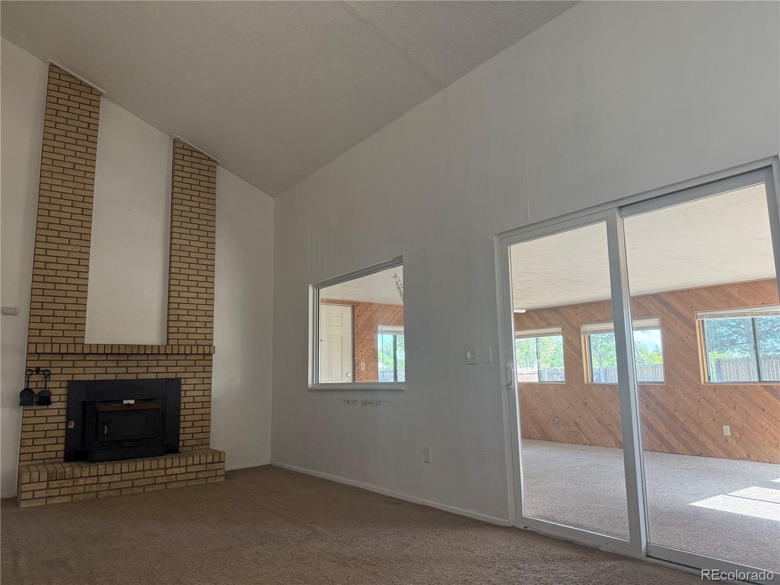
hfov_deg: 71.6
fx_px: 541
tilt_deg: +8.8
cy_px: 292
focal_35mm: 24
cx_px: 390
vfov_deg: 56.8
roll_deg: +2.3
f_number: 1.78
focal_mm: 6.76
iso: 200
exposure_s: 1/140
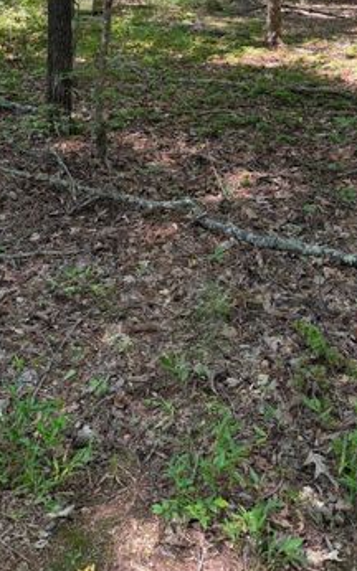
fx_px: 763
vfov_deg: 37.8
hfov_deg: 26.2
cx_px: 134
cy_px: 39
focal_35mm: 49
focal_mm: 6.76
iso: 100
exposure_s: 1/187
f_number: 1.78
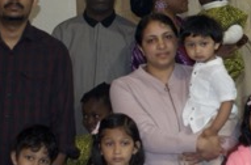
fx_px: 980
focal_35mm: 141
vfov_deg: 9.6
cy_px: 13
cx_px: 300
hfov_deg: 14.2
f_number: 4.5
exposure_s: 1/60
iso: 800
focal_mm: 28
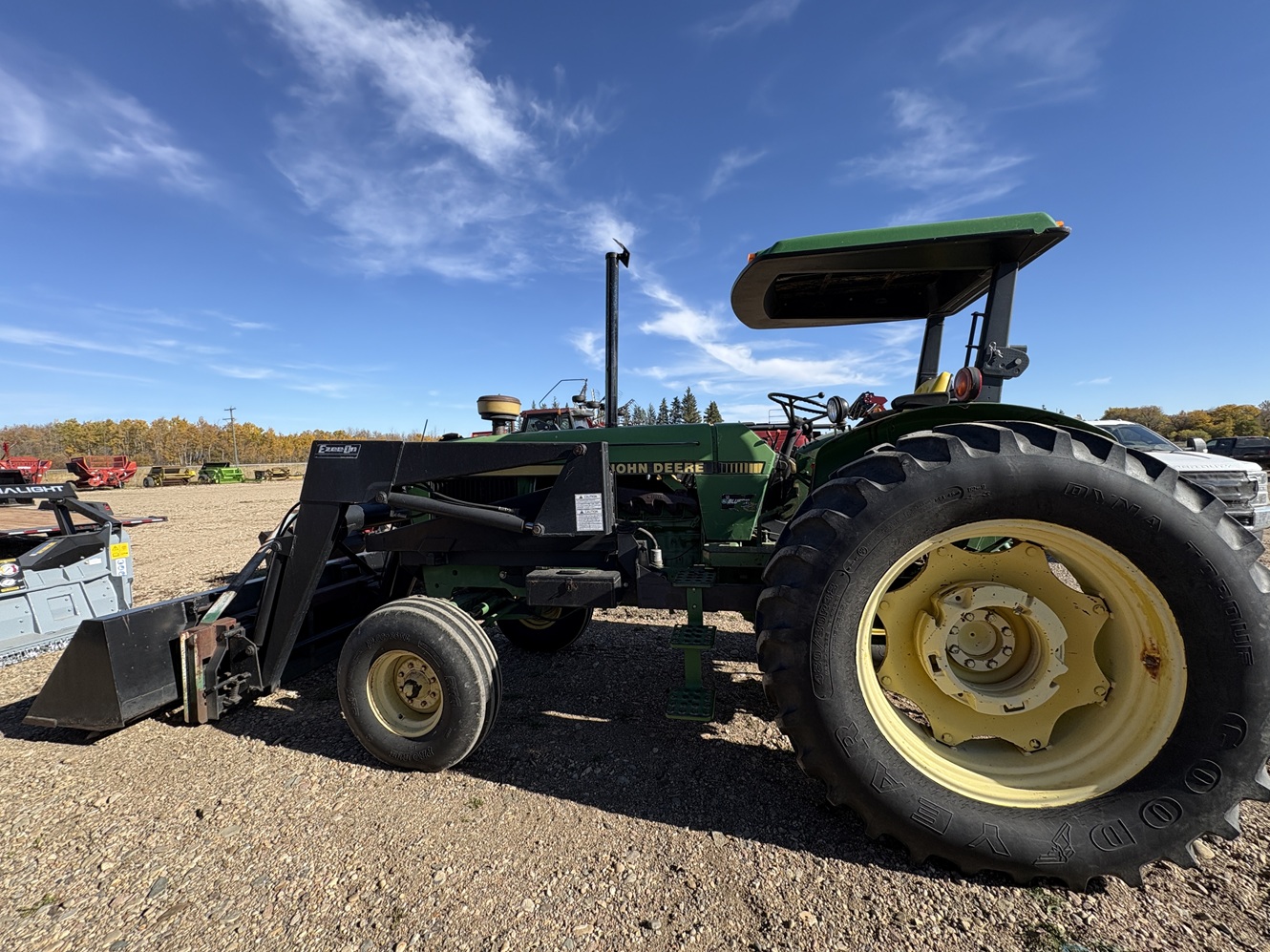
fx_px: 514
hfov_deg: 102.1
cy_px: 476
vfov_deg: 85.7
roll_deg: +1.7
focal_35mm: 14
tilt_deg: -3.1
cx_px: 635
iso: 40
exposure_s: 1/1198
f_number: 2.2
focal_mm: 2.22
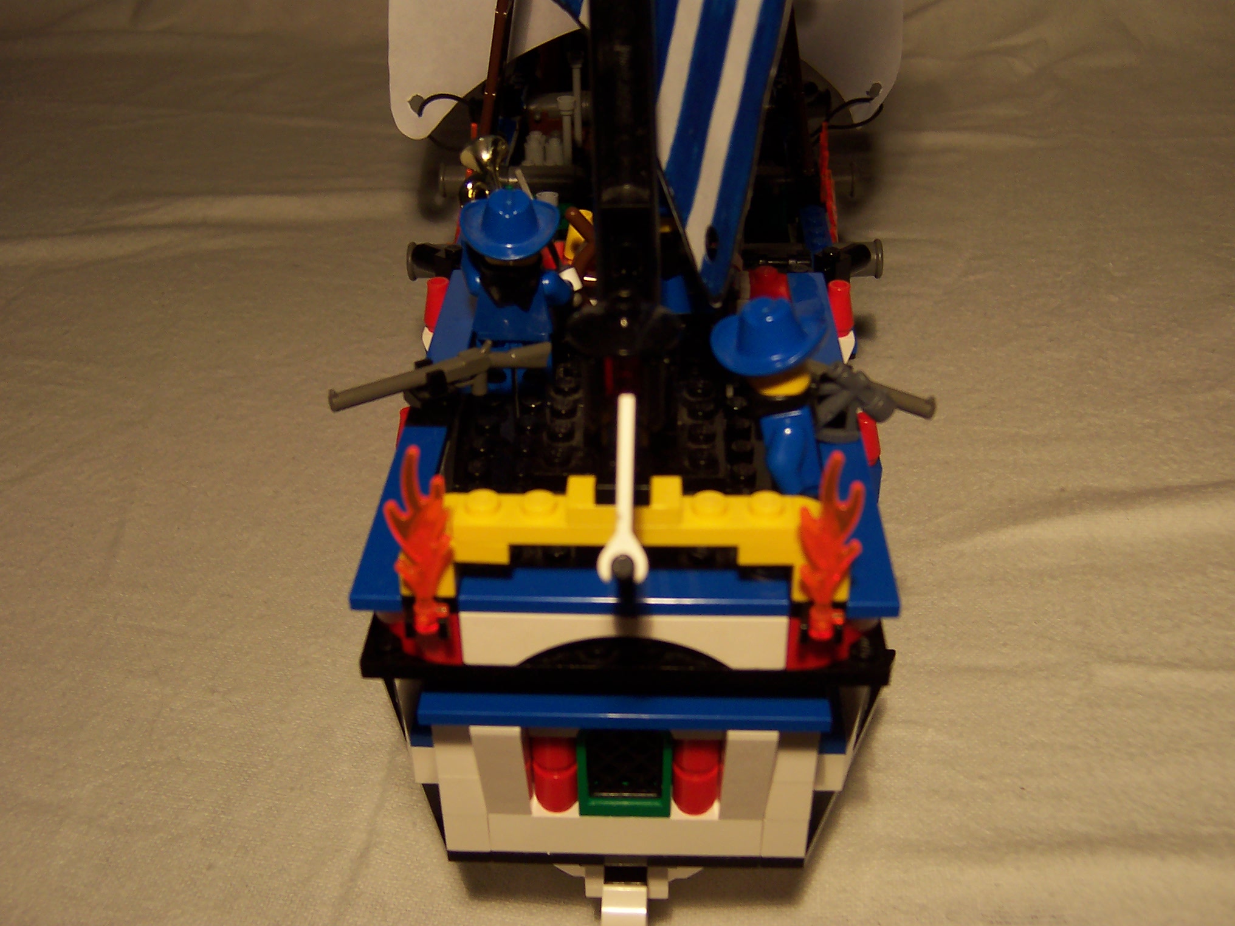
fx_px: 1284
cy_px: 463
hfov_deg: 51.4
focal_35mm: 36
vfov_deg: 39.7
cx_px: 618
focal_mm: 5.6
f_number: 2.8
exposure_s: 1/30
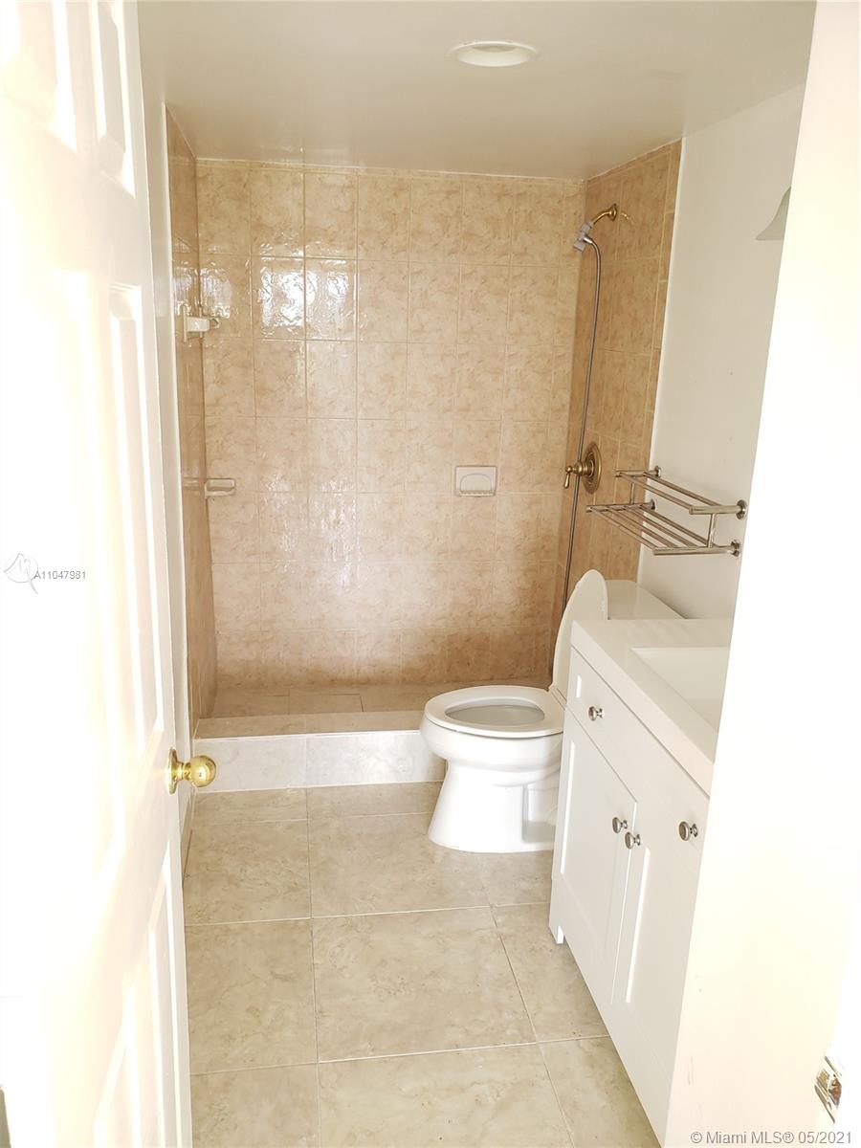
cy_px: 574
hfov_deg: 53.1
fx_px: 862
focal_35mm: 26
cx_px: 430
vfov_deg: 67.3
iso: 125
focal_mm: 4.3
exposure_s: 1/20
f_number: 2.4
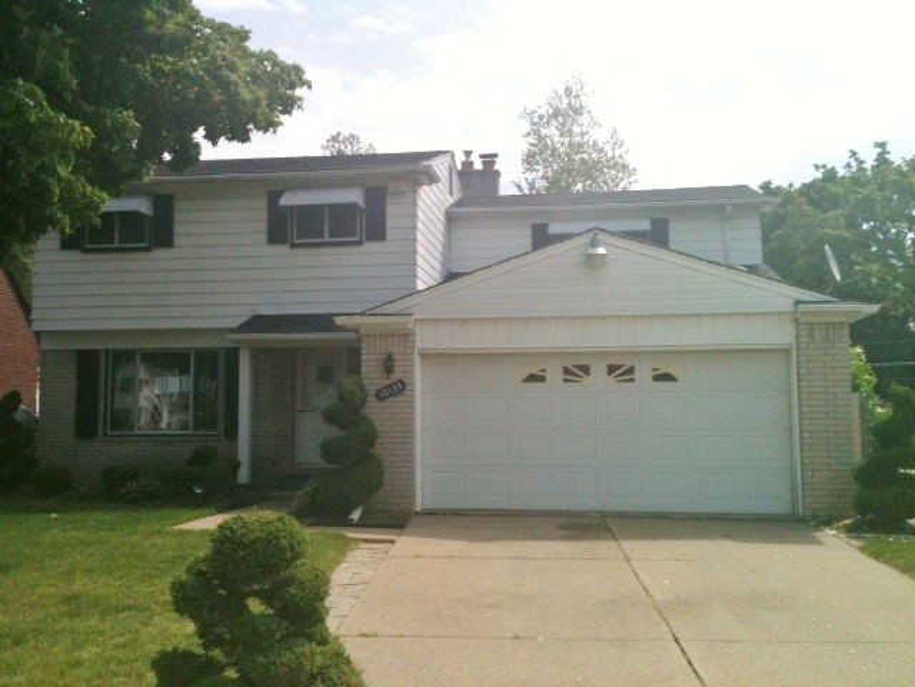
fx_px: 925
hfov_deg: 52.6
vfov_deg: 40.7
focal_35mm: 35
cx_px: 458
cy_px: 344
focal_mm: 3.85
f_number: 2.8
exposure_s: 1/1767
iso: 64
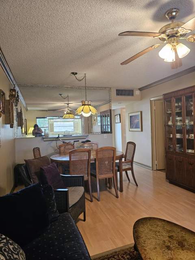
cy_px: 130
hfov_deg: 58.9
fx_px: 173
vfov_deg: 73.9
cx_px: 98
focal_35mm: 23
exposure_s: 1/120
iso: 400
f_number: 1.7
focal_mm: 6.3
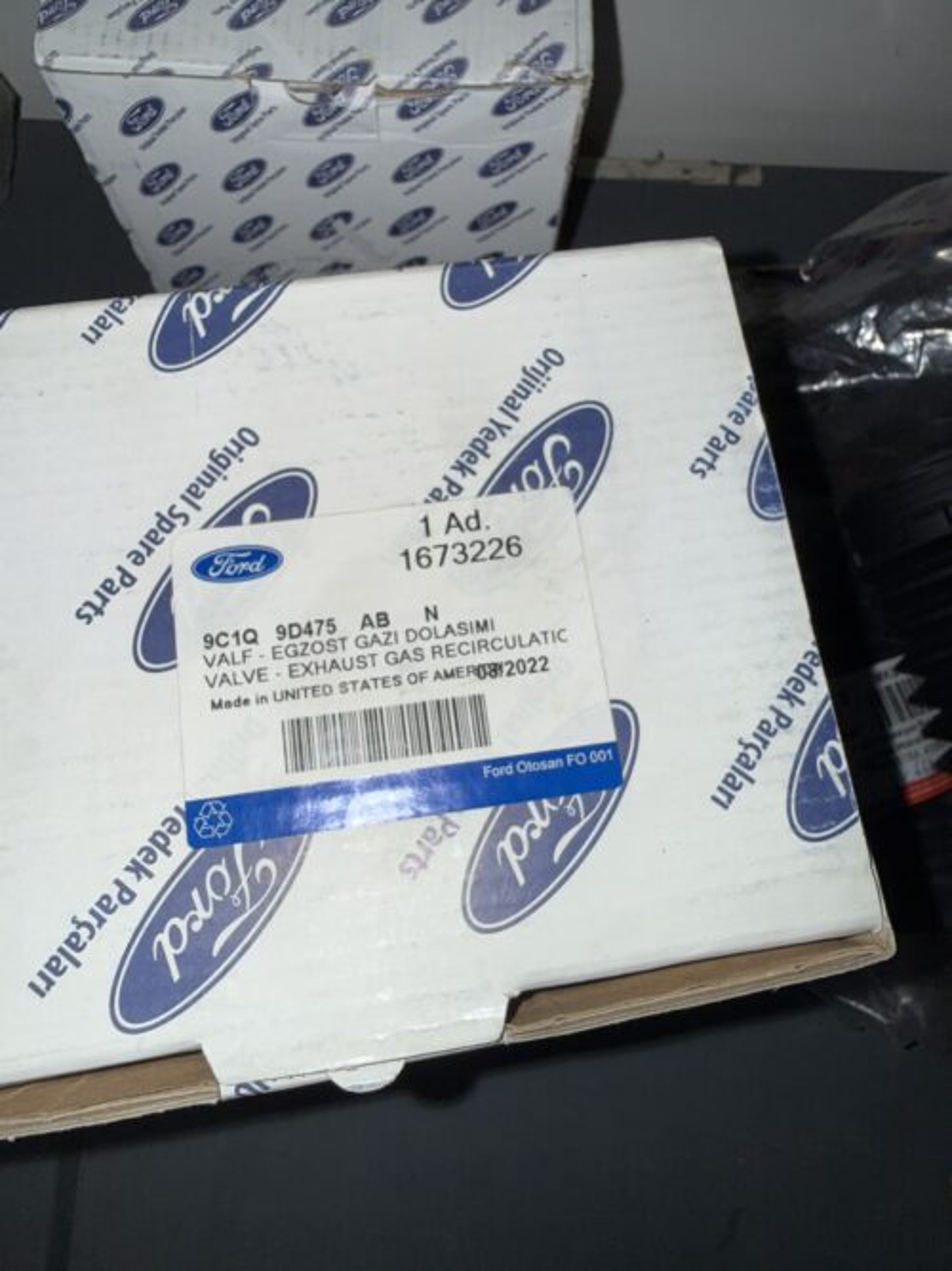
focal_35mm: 24
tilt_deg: -74.7
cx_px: 476
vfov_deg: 71.6
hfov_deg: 56.8
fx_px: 880
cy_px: 636
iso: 12
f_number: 2.2
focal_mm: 2.22
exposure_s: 1/132
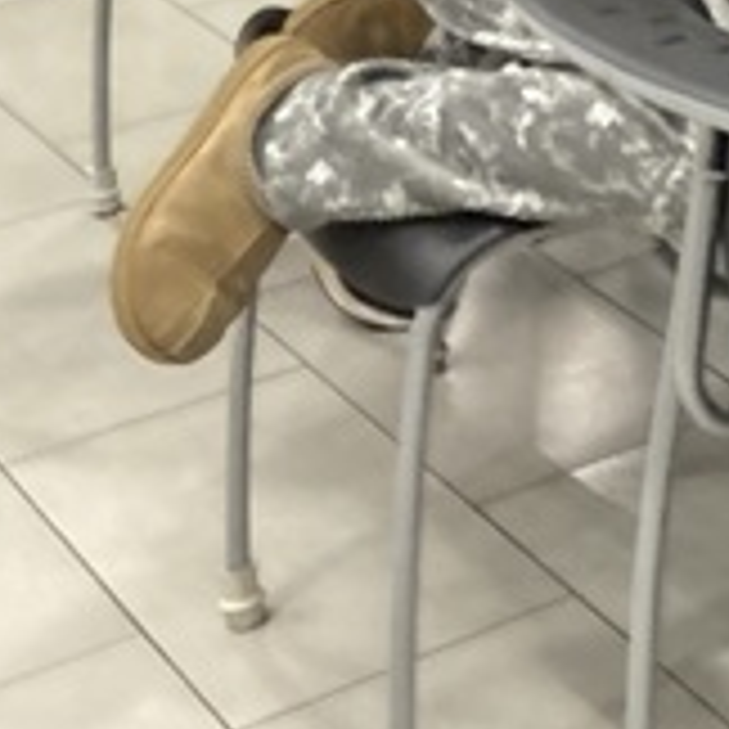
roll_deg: +0.7
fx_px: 2907
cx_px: 1287
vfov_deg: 12.7
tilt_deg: -11.0
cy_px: -675
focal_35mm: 122
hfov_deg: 13.0
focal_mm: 3.99
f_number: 1.8
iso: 160
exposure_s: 1/60
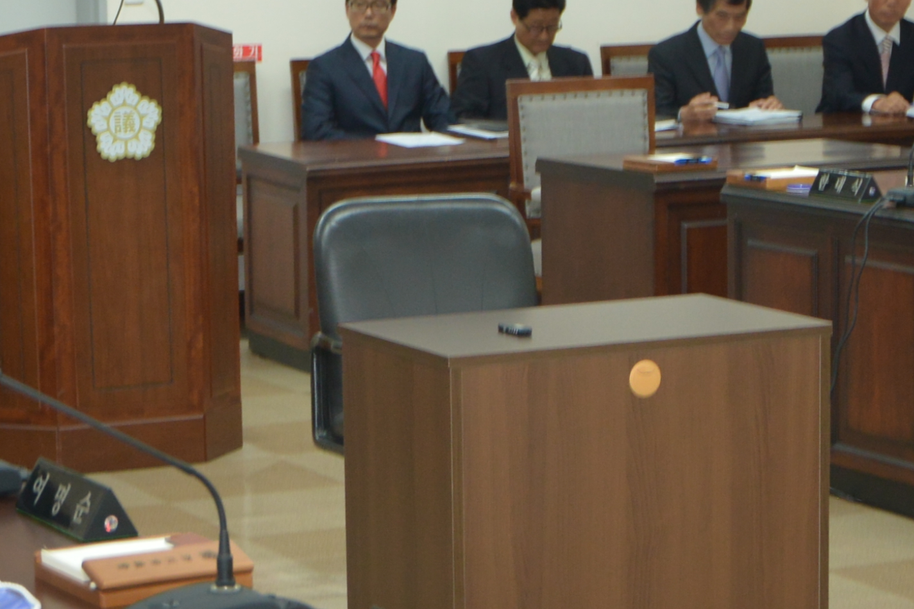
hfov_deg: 16.5
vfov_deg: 11.1
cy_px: 377
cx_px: 387
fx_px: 3148
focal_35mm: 124
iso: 800
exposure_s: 1/100
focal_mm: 32
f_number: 5
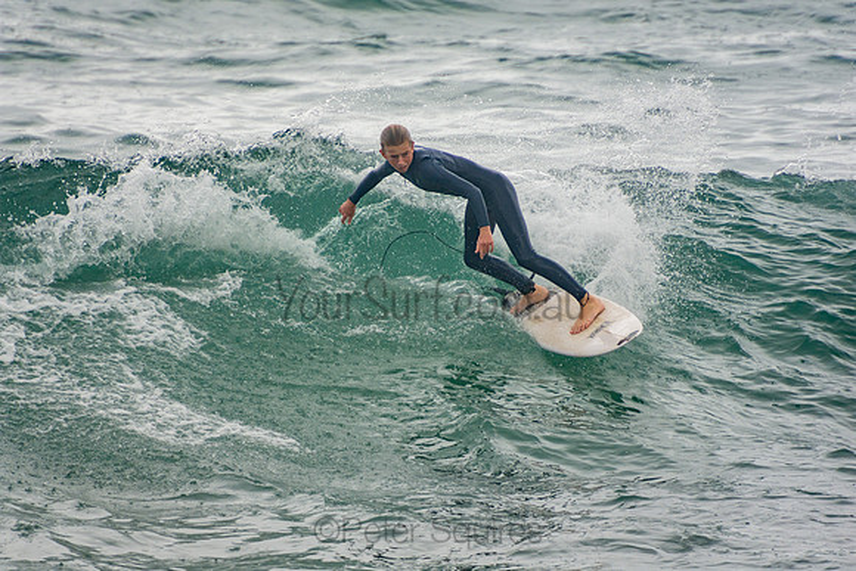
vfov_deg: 2.3
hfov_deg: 3.4
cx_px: 428
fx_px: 14269
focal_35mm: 600
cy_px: 286
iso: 360
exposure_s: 1/1250
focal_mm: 400
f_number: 5.6
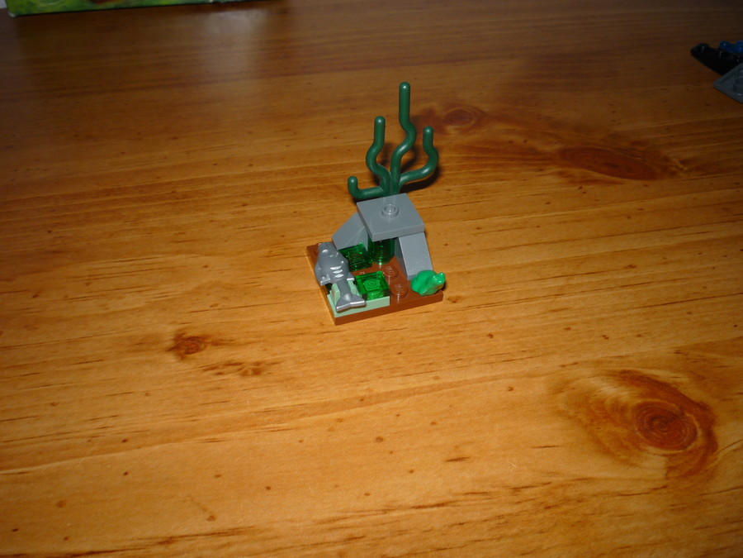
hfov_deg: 56.8
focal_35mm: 32
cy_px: 279
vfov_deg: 44.2
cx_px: 372
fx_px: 687
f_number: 4
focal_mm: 5.2
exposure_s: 1/30
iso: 100
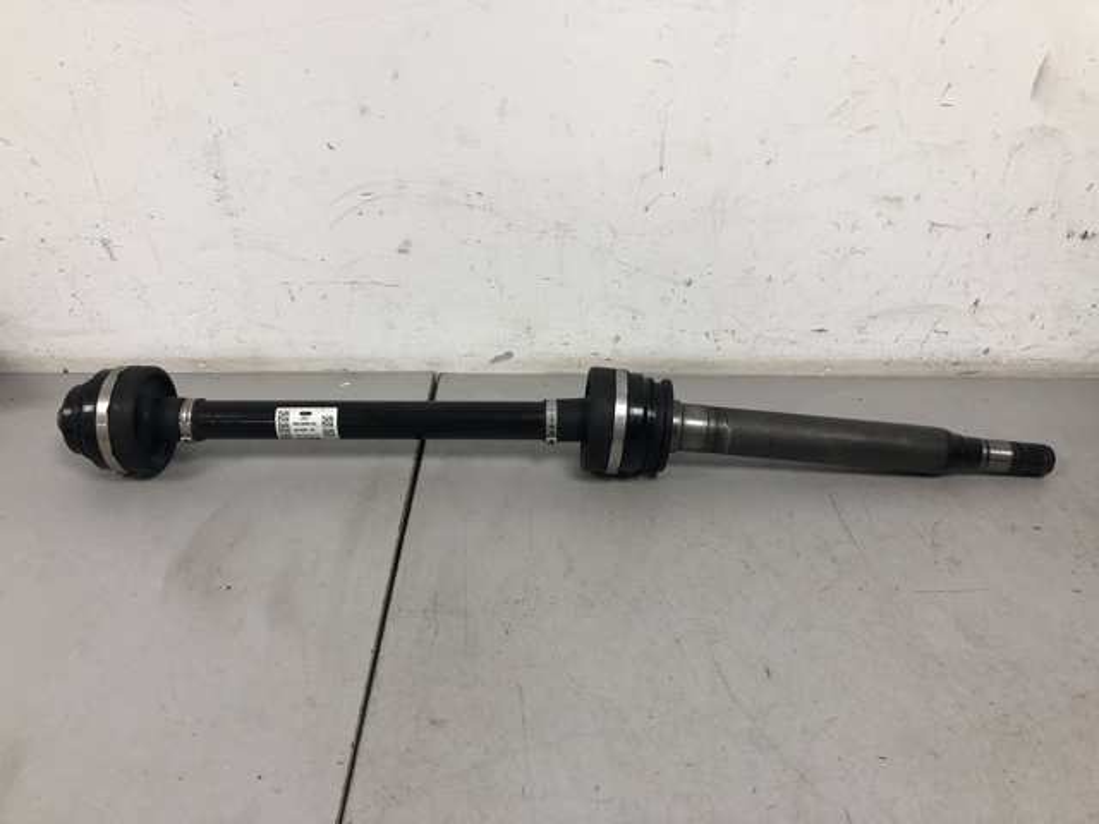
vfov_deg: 49.7
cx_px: 550
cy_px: 412
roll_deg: +0.5
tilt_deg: -31.5
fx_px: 889
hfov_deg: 63.4
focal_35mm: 28
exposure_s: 1/33
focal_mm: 4
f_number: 1.8
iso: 25
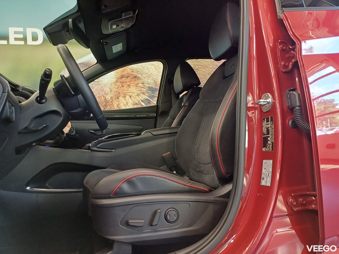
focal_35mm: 25
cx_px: 170
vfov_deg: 54.9
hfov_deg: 69.4
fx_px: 245
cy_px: 127
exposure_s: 1/50
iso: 320
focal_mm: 4.65
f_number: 1.8
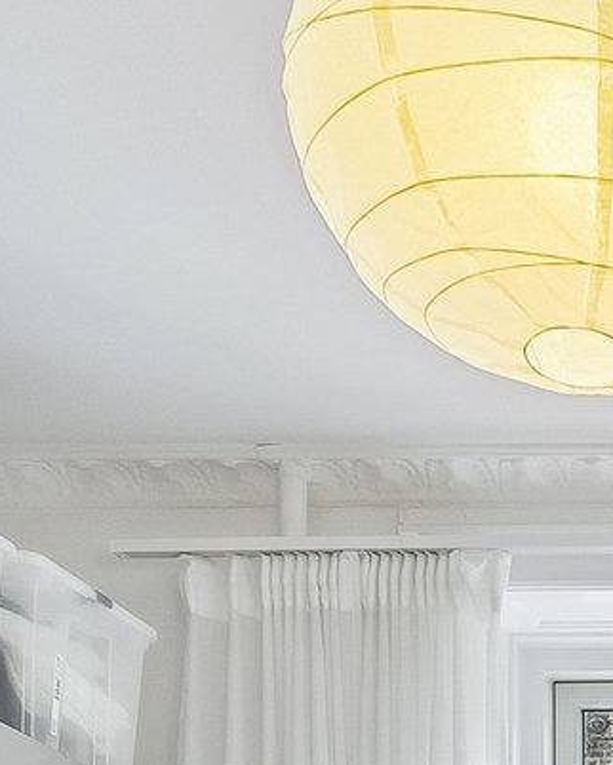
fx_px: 2221
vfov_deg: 16.4
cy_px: 1385
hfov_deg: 14.0
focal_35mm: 98
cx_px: 1083
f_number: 5.6
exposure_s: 1/25
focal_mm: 14
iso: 200
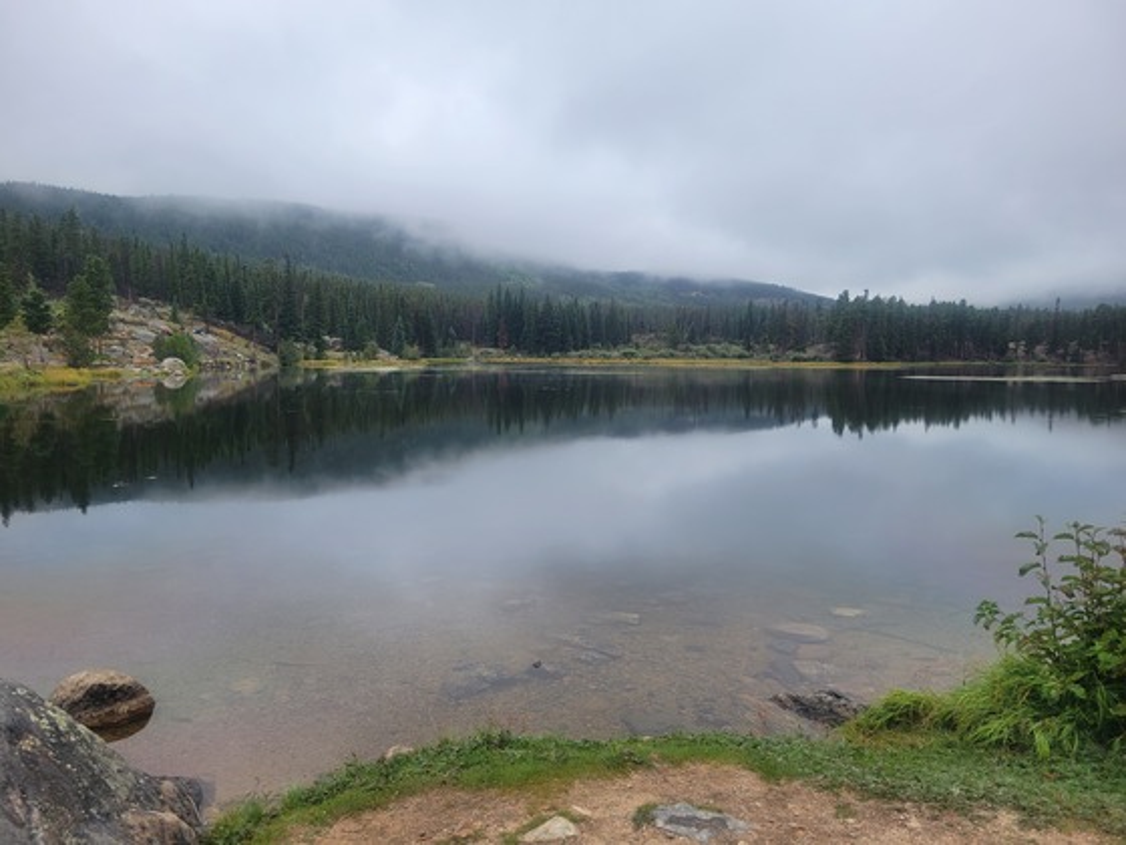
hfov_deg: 67.3
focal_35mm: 26
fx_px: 846
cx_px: 563
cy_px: 422
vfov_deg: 53.1
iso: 40
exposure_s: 1/992
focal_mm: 5.4
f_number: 1.8
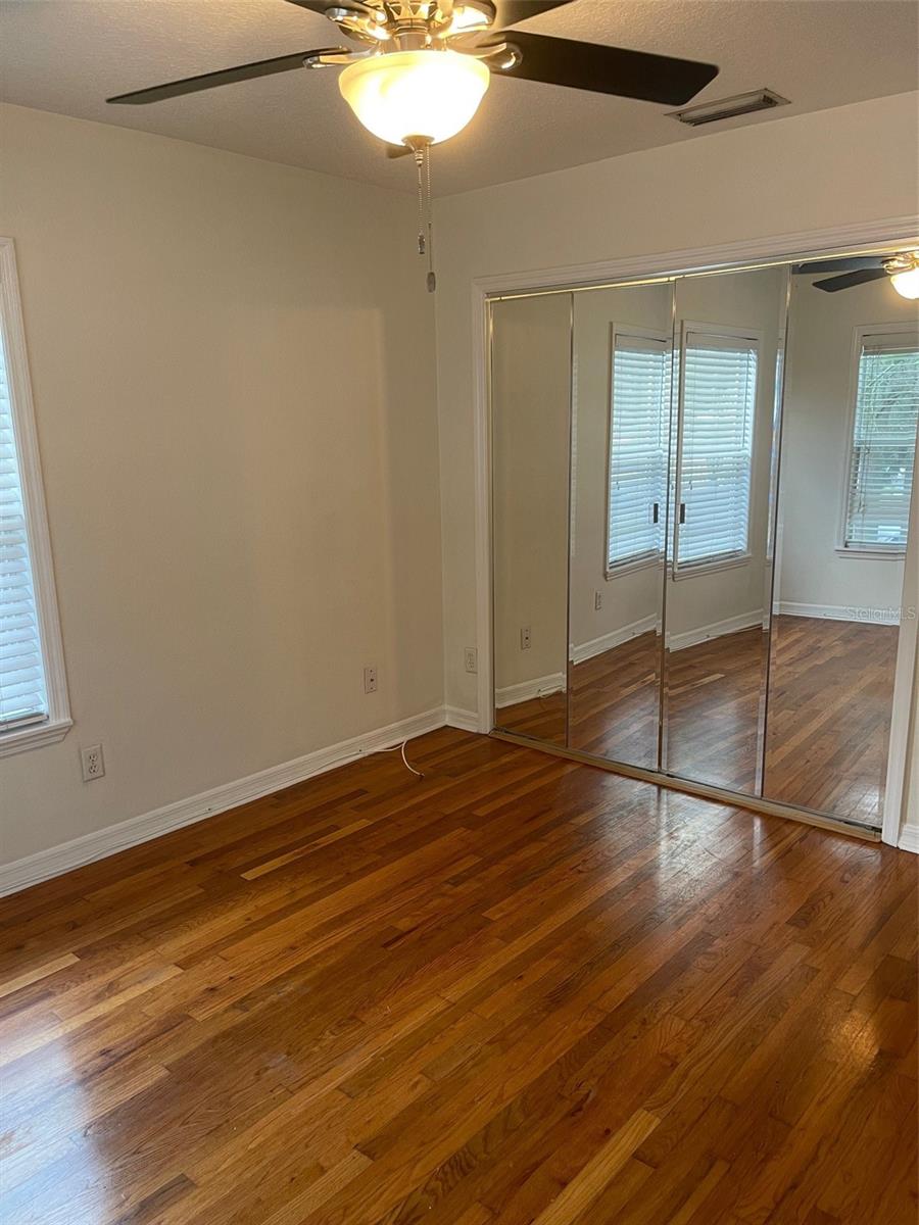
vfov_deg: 67.3
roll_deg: +1.8
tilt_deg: -11.7
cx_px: 460
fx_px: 920
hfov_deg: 53.1
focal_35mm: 26
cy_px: 612
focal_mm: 5.1
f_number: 1.6
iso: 200
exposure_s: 1/60
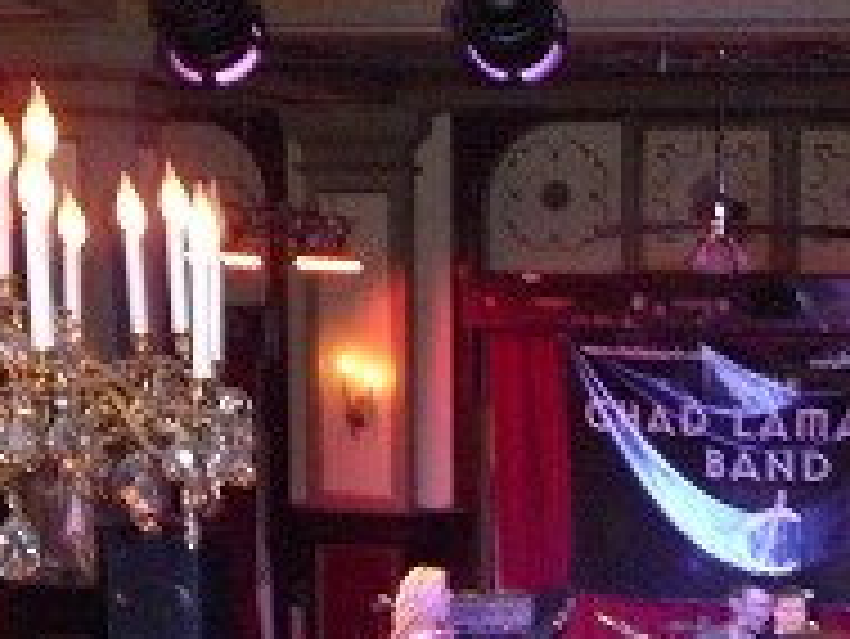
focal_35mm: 90
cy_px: 718
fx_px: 2211
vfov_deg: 15.9
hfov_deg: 21.5
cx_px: 688
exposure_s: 1/8
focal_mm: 5.6
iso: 640
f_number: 3.6
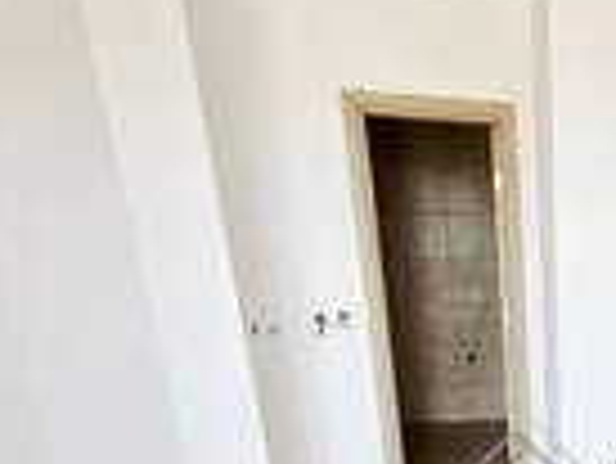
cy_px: 507
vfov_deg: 34.5
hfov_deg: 40.4
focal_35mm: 36
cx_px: 692
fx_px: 641
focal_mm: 1.7
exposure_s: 1/100
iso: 50
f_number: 2.2
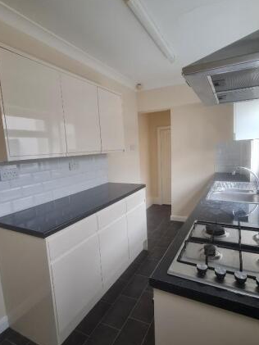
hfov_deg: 71.6
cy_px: 173
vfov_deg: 87.7
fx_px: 179
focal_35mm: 18
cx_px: 137
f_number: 2.2
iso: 125
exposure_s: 1/60
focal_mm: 2.2
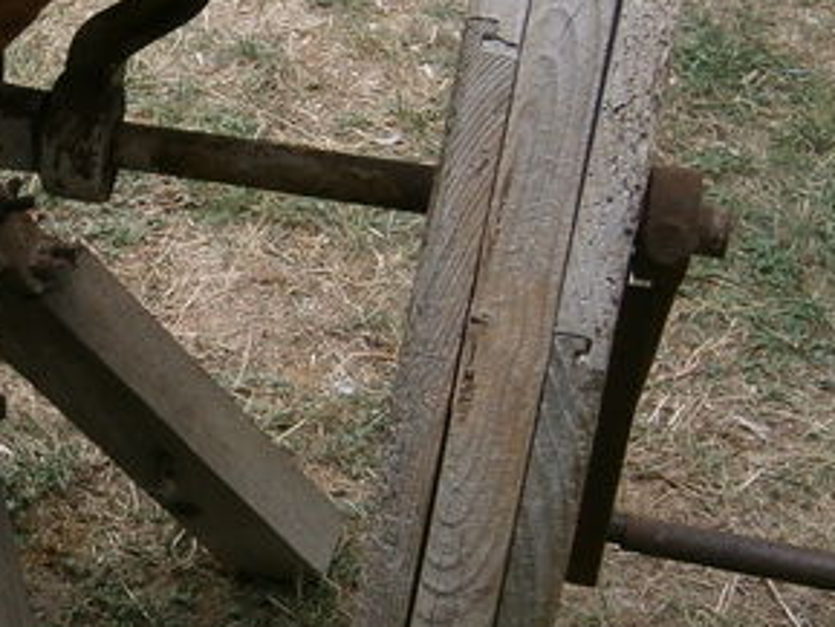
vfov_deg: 16.4
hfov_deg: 20.7
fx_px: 2172
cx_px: -101
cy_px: 338
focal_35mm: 90
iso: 80
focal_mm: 4.7
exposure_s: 1/160
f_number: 2.8
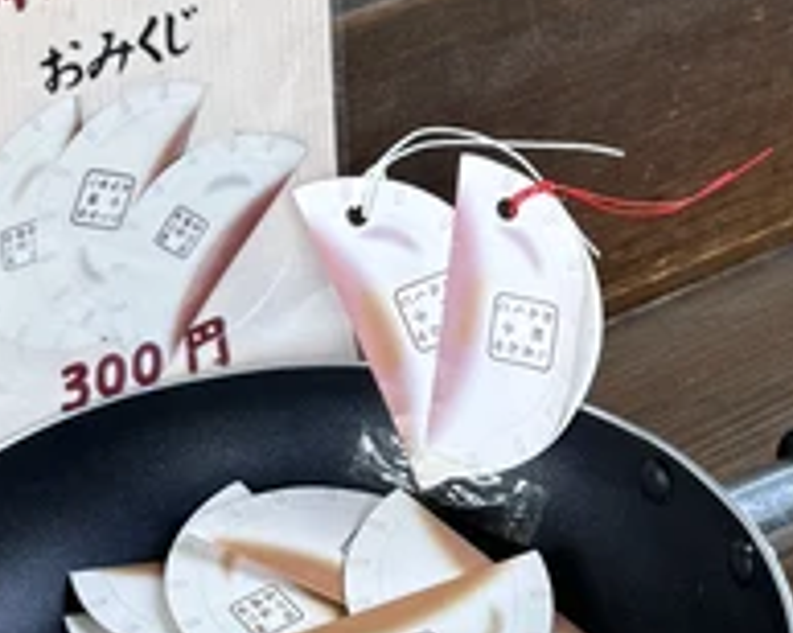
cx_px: 427
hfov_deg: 19.0
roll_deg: +1.2
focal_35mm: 101
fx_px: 2368
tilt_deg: -33.6
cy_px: 362
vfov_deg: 15.2
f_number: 1.6
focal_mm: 5.96
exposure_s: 1/121
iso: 50
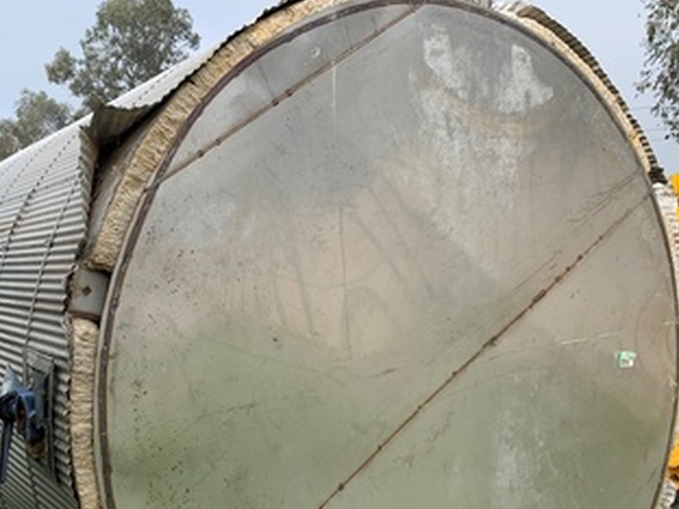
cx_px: 268
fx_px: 785
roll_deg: -3.2
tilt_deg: +0.1
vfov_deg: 35.7
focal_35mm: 40
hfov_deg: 46.5
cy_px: 322
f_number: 1.8
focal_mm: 4.25
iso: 25
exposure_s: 1/1368
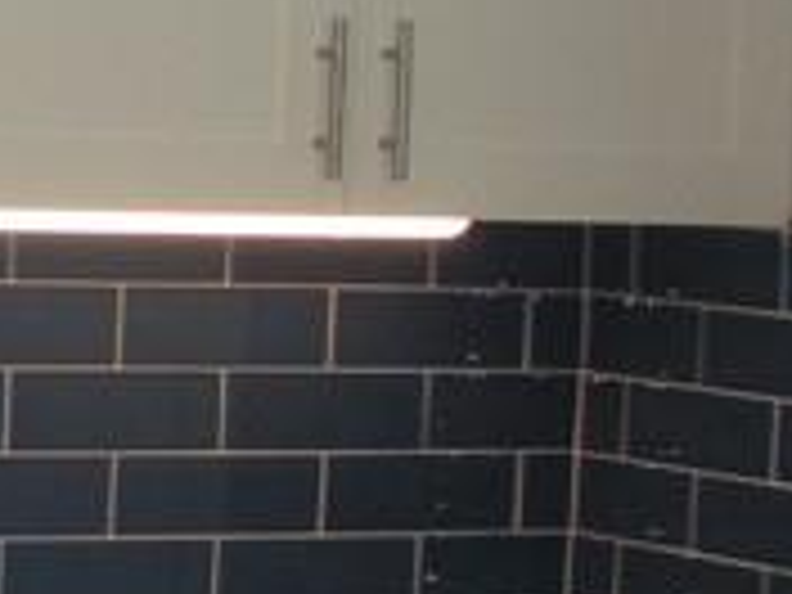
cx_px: -450
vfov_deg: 7.1
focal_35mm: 209
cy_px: 396
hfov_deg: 9.2
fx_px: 4782
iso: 88
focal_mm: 6.3
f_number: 3.5
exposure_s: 1/137
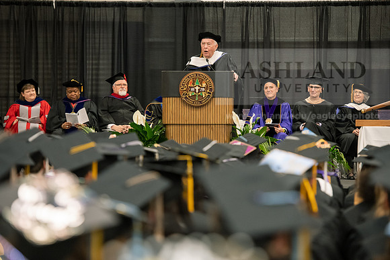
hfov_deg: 12.8
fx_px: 1734
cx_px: 195
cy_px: 130
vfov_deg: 8.6
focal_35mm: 160
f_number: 3.5
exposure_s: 1/200
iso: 3200
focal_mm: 160
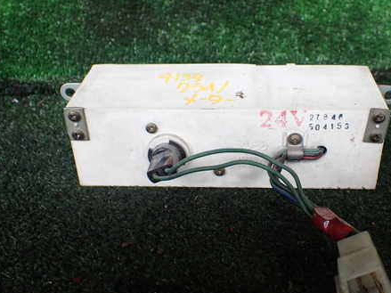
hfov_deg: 45.6
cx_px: 230
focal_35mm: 41
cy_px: 151
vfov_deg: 35.1
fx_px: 463
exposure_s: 1/125
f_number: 2.3
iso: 125
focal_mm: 5.4
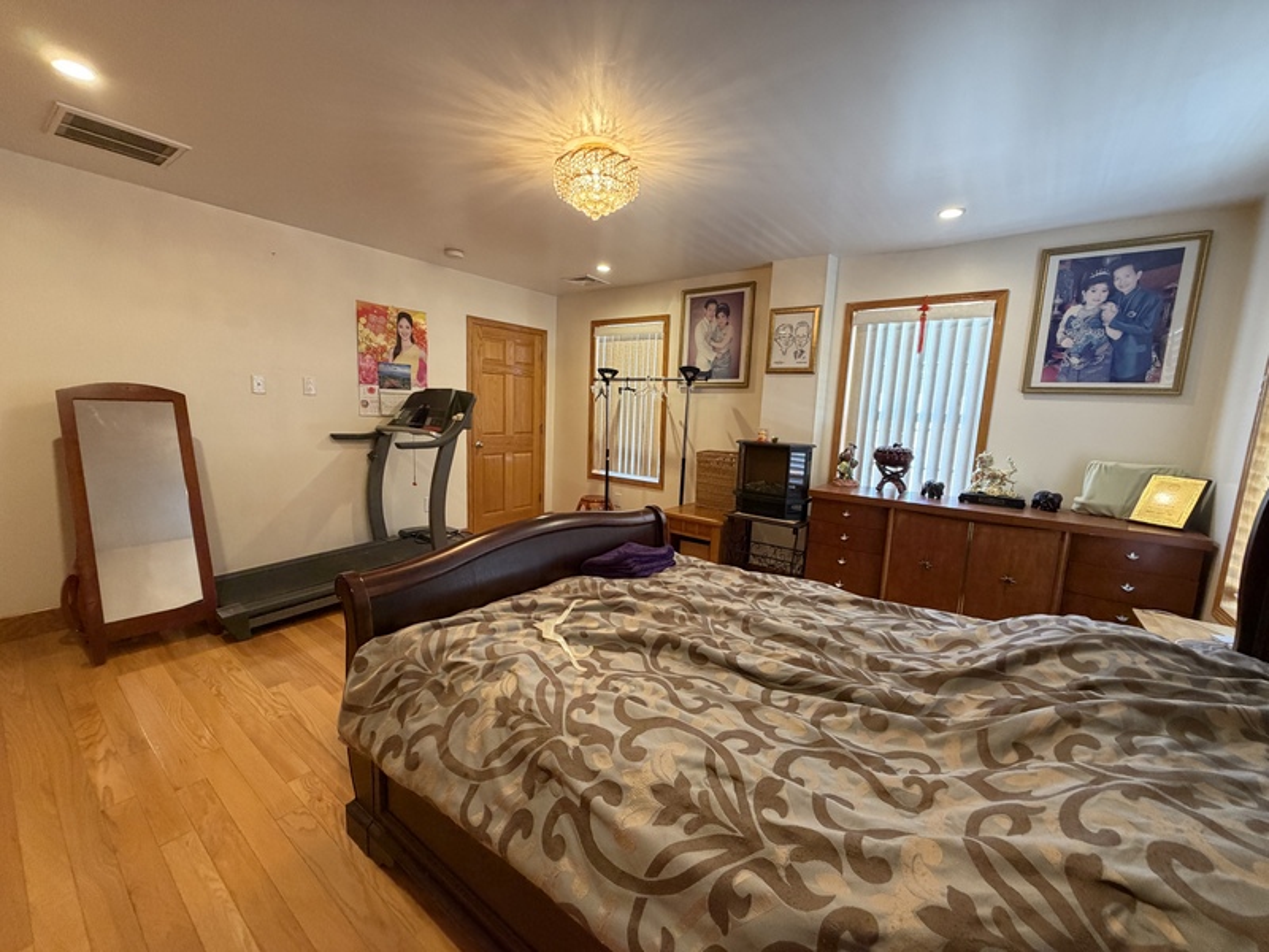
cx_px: 634
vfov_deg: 85.7
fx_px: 513
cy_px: 476
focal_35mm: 14
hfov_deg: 102.1
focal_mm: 2.22
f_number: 2.2
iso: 320
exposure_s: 1/60
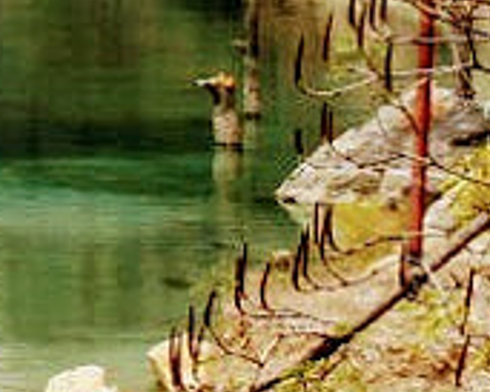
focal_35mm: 342
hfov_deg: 5.1
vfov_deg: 4.5
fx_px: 4963
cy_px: -373
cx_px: -1327
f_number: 5
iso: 400
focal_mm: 26
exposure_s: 1/100
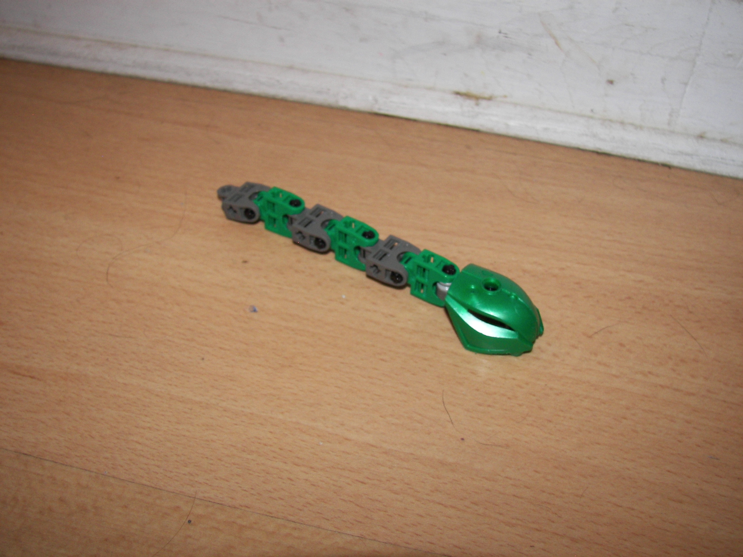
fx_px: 773
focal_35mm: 36
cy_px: 278
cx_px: 372
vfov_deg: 39.7
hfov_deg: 51.4
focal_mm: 6
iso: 100
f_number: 2.8
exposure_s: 1/30
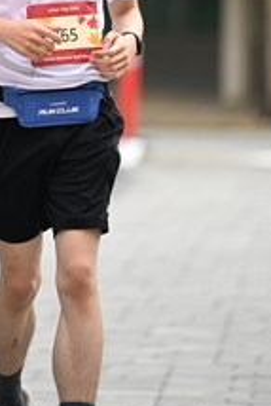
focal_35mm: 514
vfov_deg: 4.0
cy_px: -47
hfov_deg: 2.7
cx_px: 41
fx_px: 5794
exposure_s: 1/2000
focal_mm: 200
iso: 640
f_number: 2.8
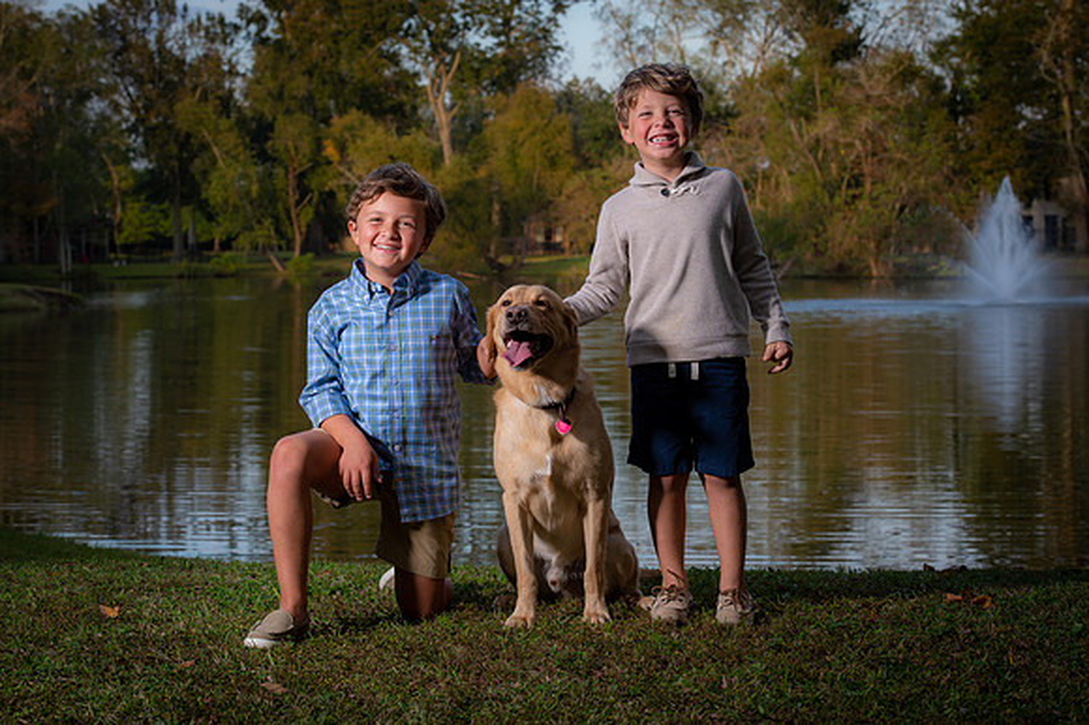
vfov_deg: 15.9
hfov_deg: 23.7
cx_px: 544
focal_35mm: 86
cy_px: 362
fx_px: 2600
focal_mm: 86
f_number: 9
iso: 400
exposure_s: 1/160
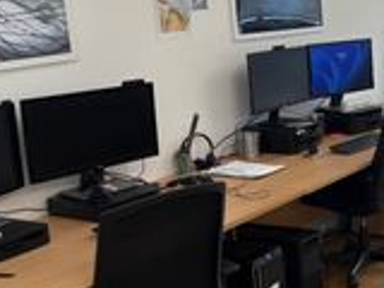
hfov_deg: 26.8
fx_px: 721
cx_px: 446
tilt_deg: -9.9
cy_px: 122
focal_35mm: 65
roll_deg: +2.6
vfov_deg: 22.6
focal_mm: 5.96
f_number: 1.6
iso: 64
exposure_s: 1/100
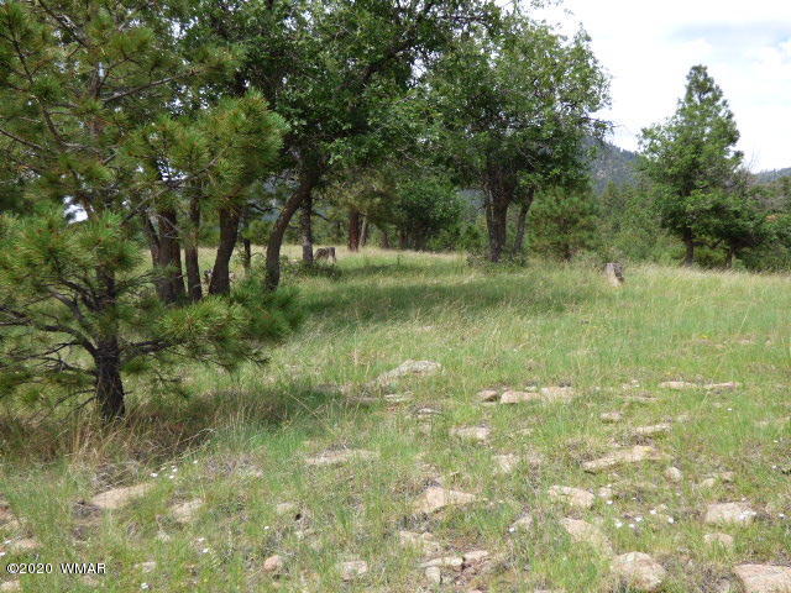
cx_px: 396
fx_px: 937
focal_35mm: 41
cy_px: 296
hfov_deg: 45.8
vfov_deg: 35.1
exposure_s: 1/500
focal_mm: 7.07
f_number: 3.6
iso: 100
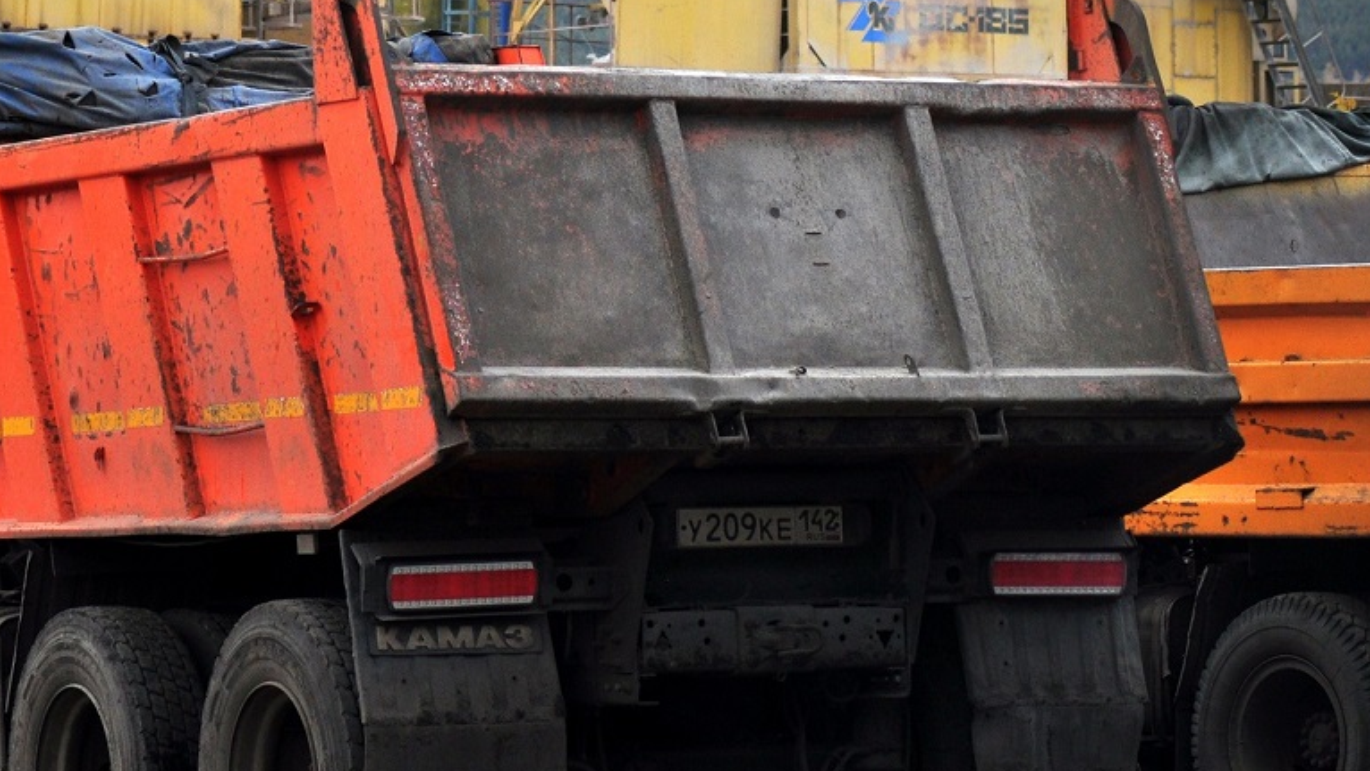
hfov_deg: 12.5
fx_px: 6249
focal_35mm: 172
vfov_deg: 7.1
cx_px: 370
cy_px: 377
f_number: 5.6
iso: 320
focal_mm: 70
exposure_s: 1/800
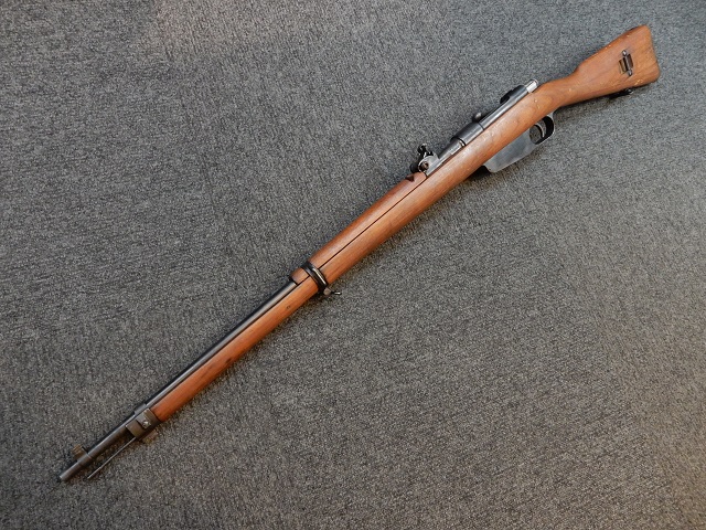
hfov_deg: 69.4
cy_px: 265
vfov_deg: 54.9
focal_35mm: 25
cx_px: 353
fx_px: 510
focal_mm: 4.5
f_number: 3.7
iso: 450
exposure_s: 1/8
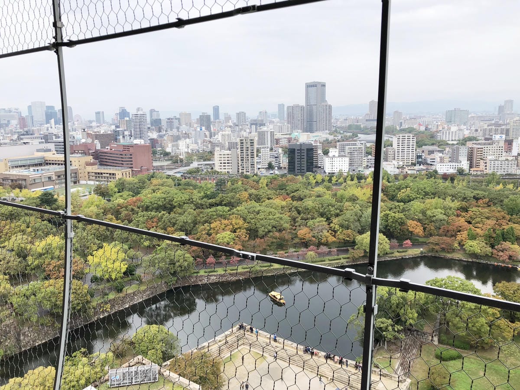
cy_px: 195
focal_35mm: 29
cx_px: 260
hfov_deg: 61.7
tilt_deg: -12.2
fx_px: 436
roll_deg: +0.6
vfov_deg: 48.2
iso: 20
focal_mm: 3.99
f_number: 1.8
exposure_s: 1/510
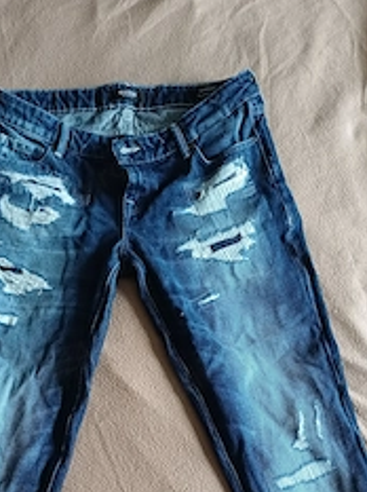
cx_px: 133
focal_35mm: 43
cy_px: 405
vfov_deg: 41.7
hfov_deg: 33.3
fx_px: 610
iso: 500
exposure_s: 1/25
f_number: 1.8
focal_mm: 4.65
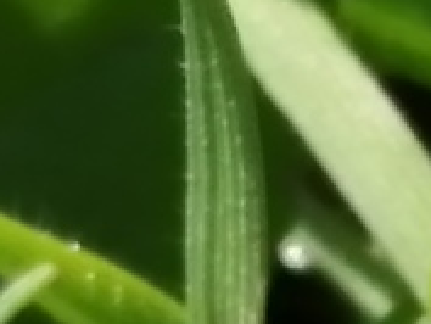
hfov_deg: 3.9
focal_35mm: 502
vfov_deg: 3.0
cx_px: 440
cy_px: 224
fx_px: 6255
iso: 50
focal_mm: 3.46
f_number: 1.8
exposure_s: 1/1183
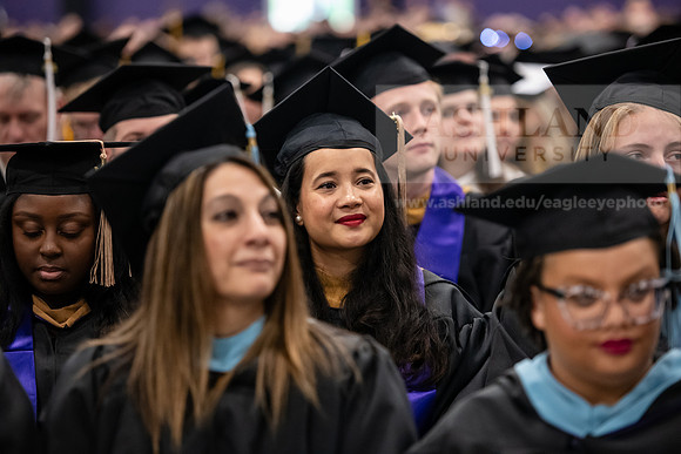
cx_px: 340
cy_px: 227
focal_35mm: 145
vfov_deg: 9.5
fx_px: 2743
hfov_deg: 14.2
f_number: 3.2
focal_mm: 145
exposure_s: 1/200
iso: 4000
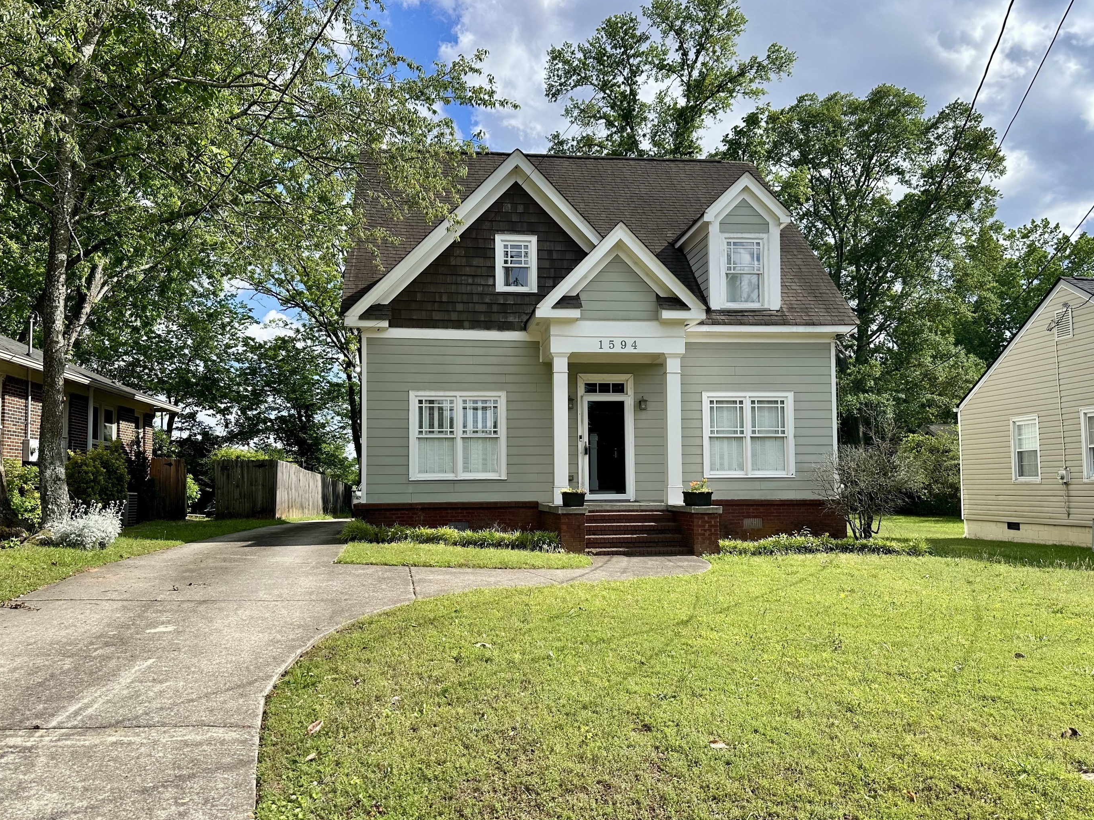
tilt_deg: +2.7
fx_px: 853
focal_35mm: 27
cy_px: 435
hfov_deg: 65.3
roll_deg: +0.6
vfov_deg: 51.3
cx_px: 536
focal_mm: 6.86
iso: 80
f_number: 1.78
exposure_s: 1/3356
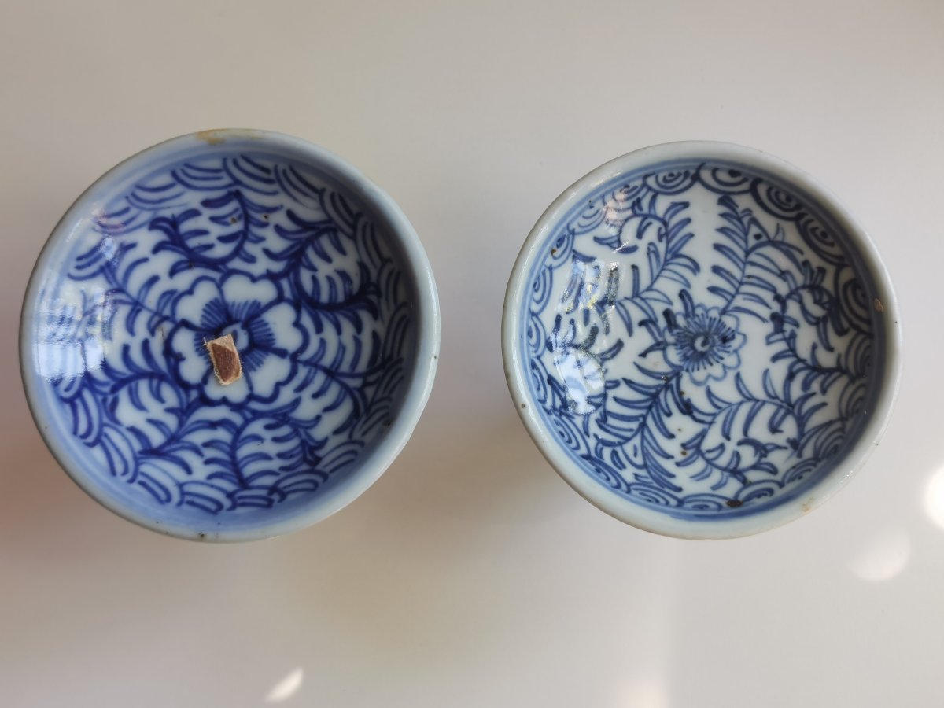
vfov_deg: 30.3
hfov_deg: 39.7
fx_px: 1309
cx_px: 472
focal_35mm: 48
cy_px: 354
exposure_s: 1/100
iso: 50
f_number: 1.6
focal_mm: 5.56
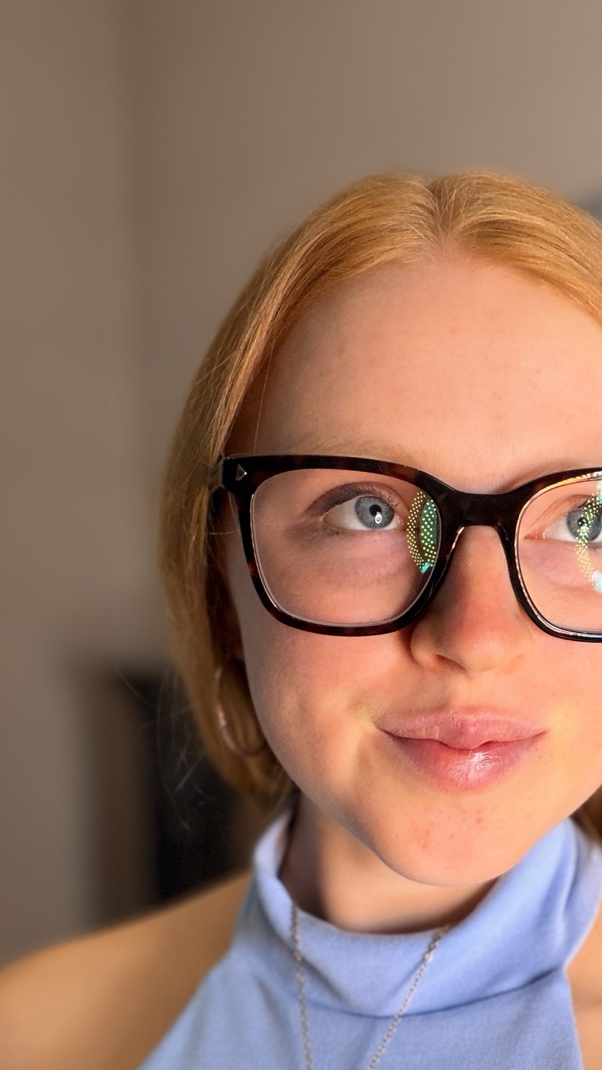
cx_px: 426
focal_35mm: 48
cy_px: 755
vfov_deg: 42.0
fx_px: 1362
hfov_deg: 24.7
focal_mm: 2.71
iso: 80
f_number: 1.9
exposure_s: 1/100
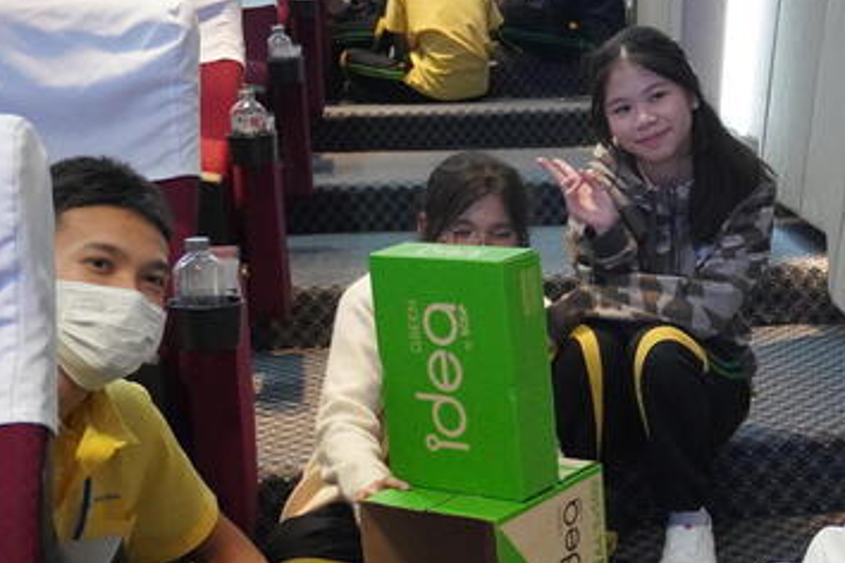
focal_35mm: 65
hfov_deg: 30.1
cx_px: 695
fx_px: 1526
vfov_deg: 20.9
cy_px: 340
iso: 5000
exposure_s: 1/160
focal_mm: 24
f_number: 4.5
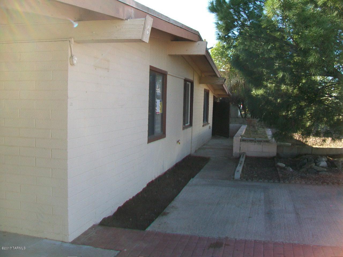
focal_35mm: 34
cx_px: 172
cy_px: 128
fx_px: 337
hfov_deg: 54.0
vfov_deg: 41.8
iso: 64
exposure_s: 1/250
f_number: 2.7
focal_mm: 6.1
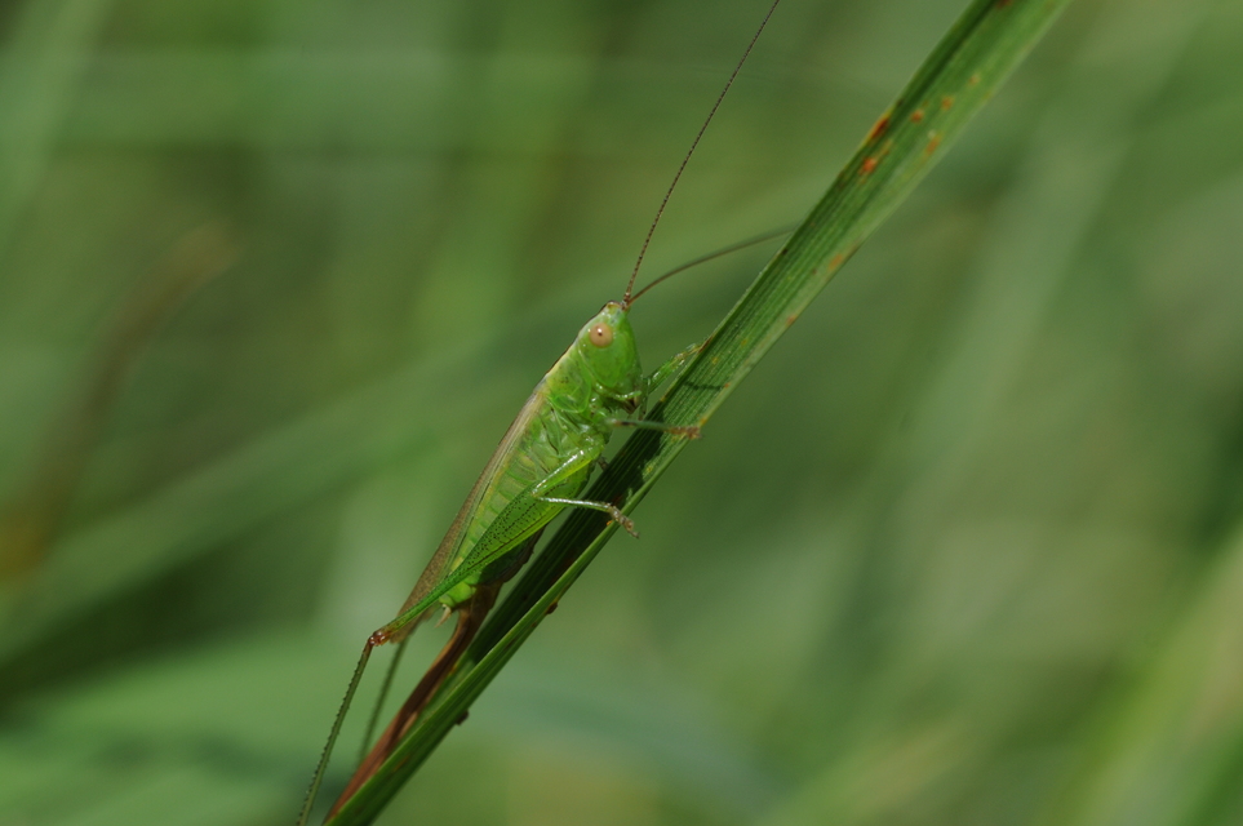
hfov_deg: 13.1
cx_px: 622
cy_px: 413
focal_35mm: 158
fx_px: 5432
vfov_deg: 8.7
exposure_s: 1/640
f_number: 10
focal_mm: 105
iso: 250
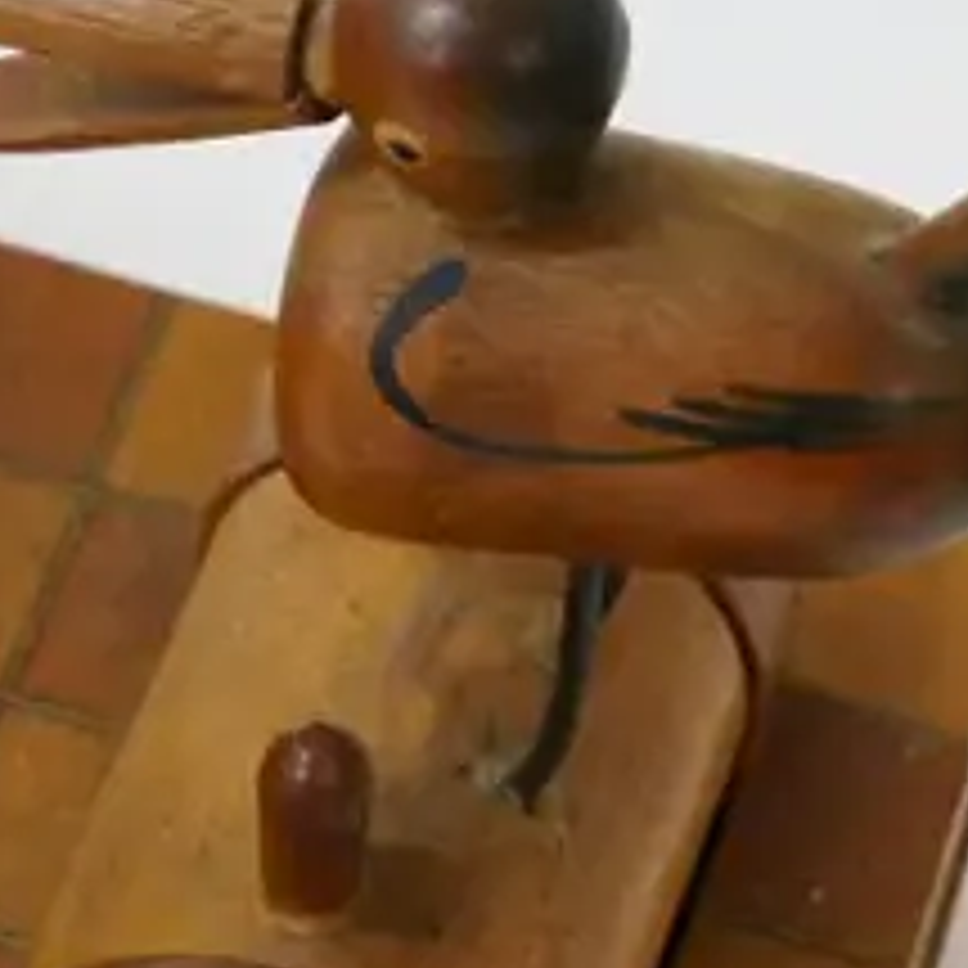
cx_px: -851
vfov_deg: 7.4
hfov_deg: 7.2
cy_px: 315
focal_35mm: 236
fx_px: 7466
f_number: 5
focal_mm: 28
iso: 3200
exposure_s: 1/125
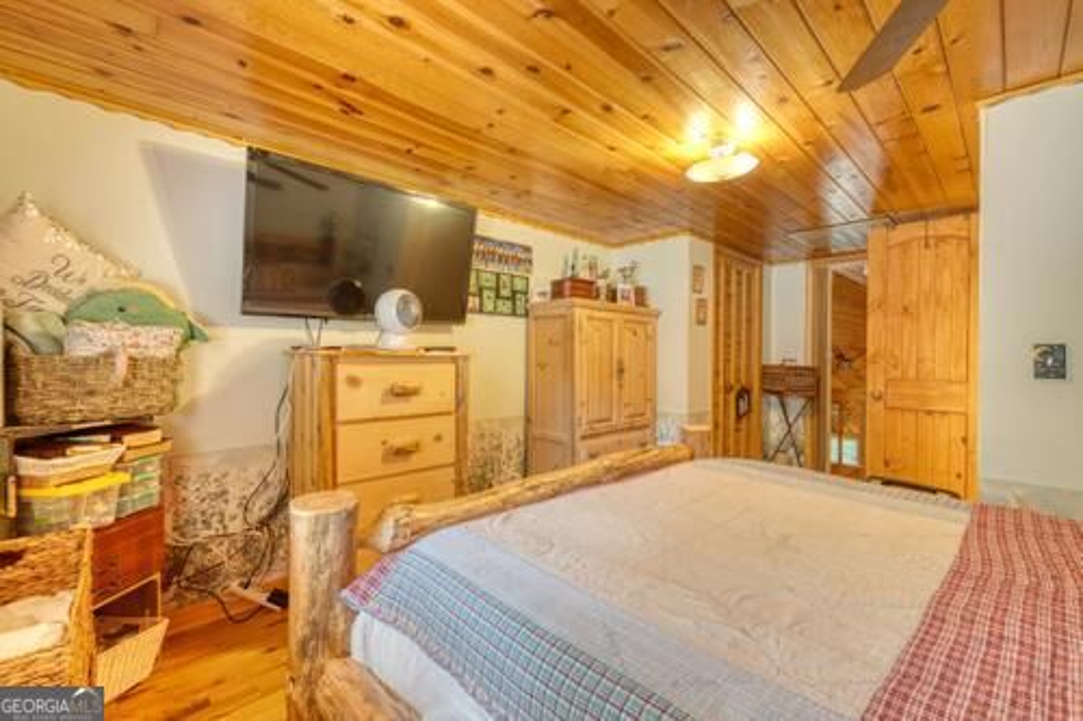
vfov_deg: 77.3
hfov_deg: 100.4
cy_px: 360
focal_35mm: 15
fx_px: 451
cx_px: 542
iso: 100
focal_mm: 10
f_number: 8
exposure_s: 1
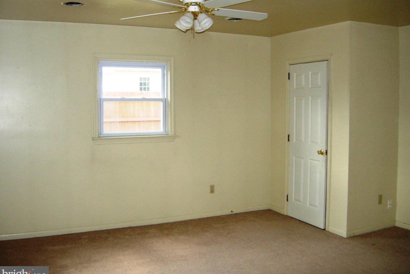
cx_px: 206
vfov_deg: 35.0
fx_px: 433
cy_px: 127
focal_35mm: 38
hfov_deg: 50.7
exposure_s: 1/181
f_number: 2.7
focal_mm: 7.5
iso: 200
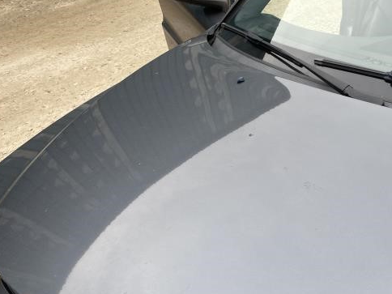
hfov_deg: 42.6
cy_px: 235
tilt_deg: -38.5
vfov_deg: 32.7
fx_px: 487
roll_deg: +6.0
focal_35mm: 43
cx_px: 289
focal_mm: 4.25
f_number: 1.8
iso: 32
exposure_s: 1/277
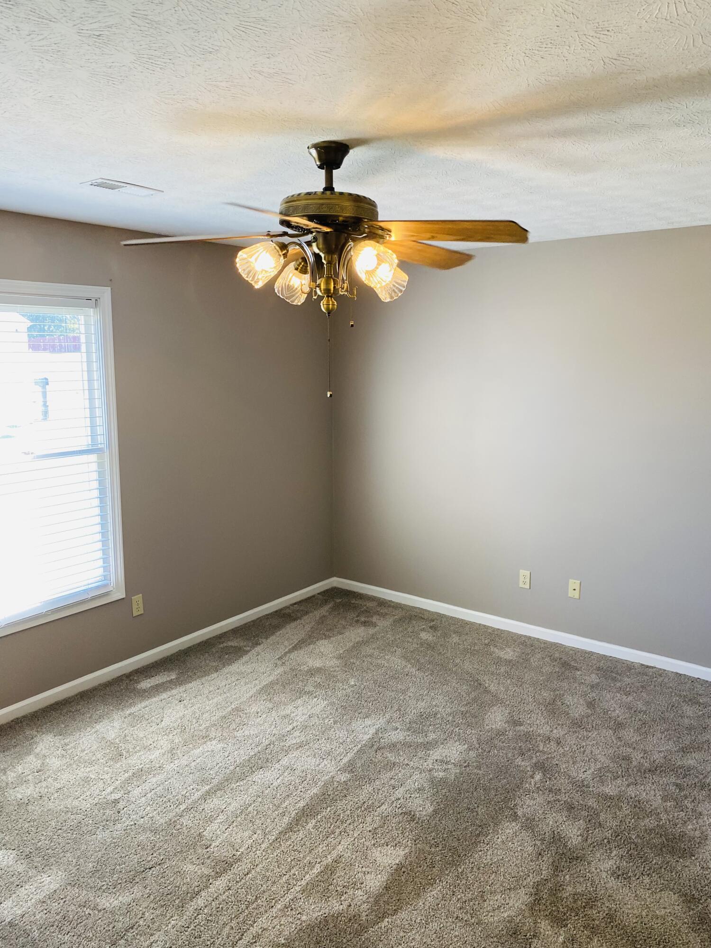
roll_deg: +0.3
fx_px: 712
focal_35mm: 26
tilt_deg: -9.6
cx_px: 356
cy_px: 474
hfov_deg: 53.1
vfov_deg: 67.3
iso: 125
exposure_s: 1/121
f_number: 1.8
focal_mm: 4.25
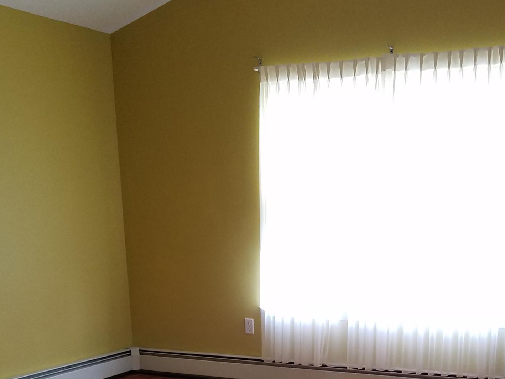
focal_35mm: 55
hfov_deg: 34.8
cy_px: 386
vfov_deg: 25.2
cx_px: 296
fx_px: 803
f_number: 1.7
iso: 160
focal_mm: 4.2
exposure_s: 1/40
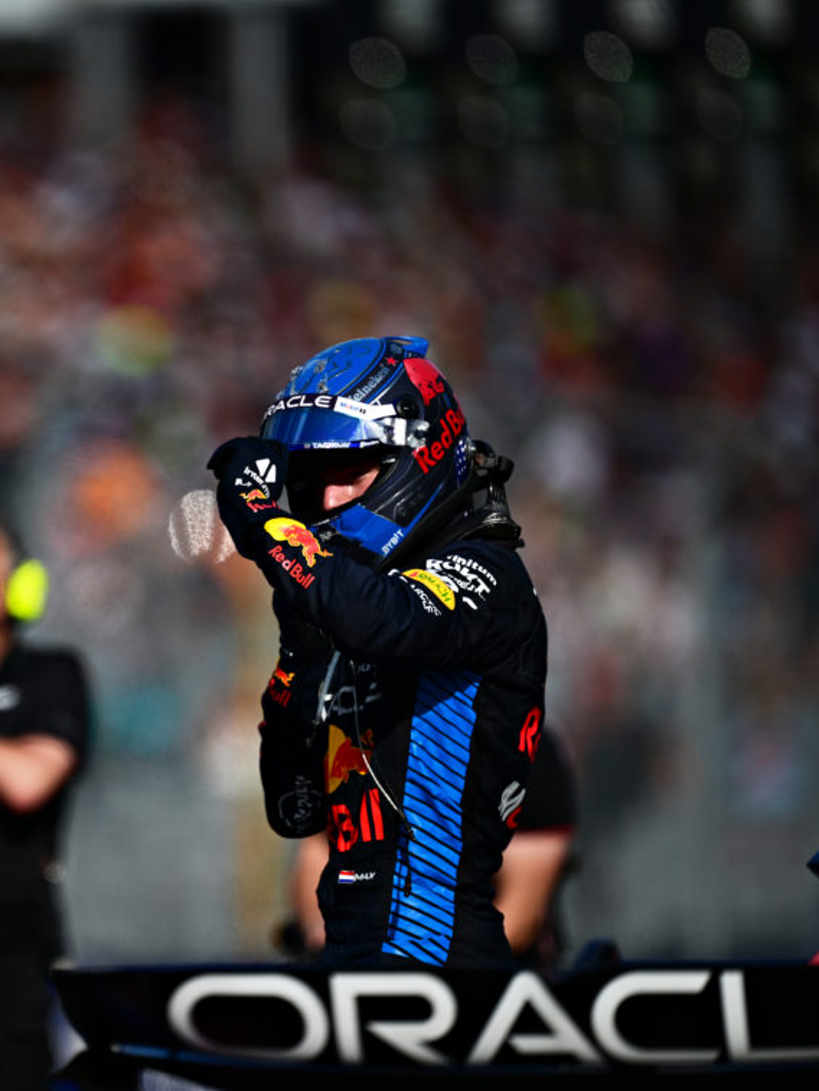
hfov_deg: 2.6
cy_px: 546
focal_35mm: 579
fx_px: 18260
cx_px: 39
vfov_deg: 3.4
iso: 200
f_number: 2.8
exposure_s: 1/4000
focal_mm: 400
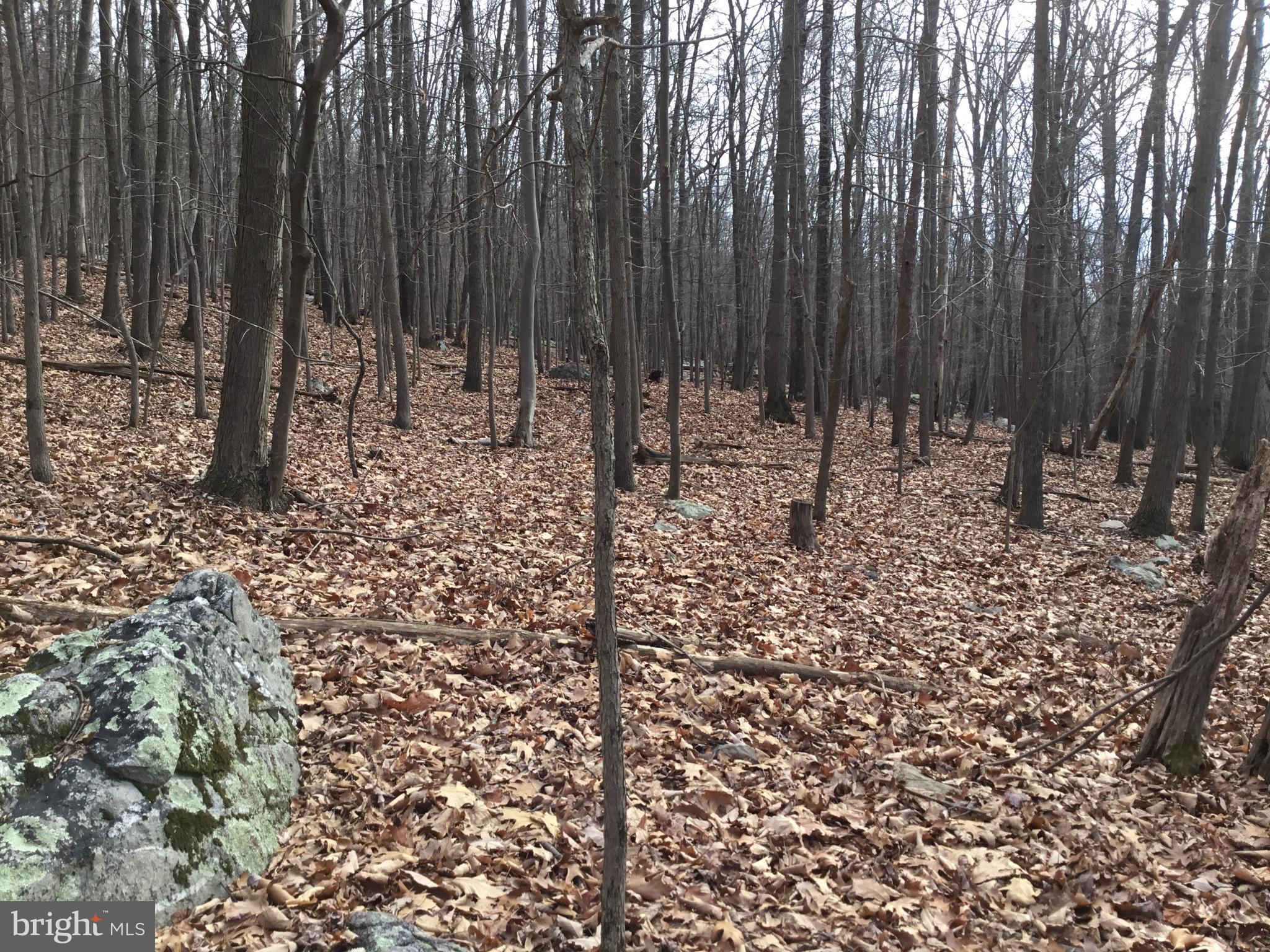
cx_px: 635
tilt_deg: -3.7
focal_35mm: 31
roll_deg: +2.5
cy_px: 476
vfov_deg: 45.4
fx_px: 1137
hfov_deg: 58.4
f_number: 2.4
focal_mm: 3.3
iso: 25
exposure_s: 1/120
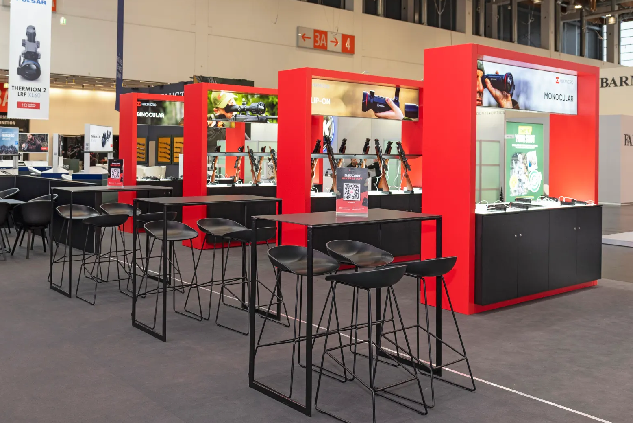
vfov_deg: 35.9
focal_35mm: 37
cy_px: 192
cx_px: 262
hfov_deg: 51.6
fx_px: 651
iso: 400
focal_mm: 30
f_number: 5
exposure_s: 1/30
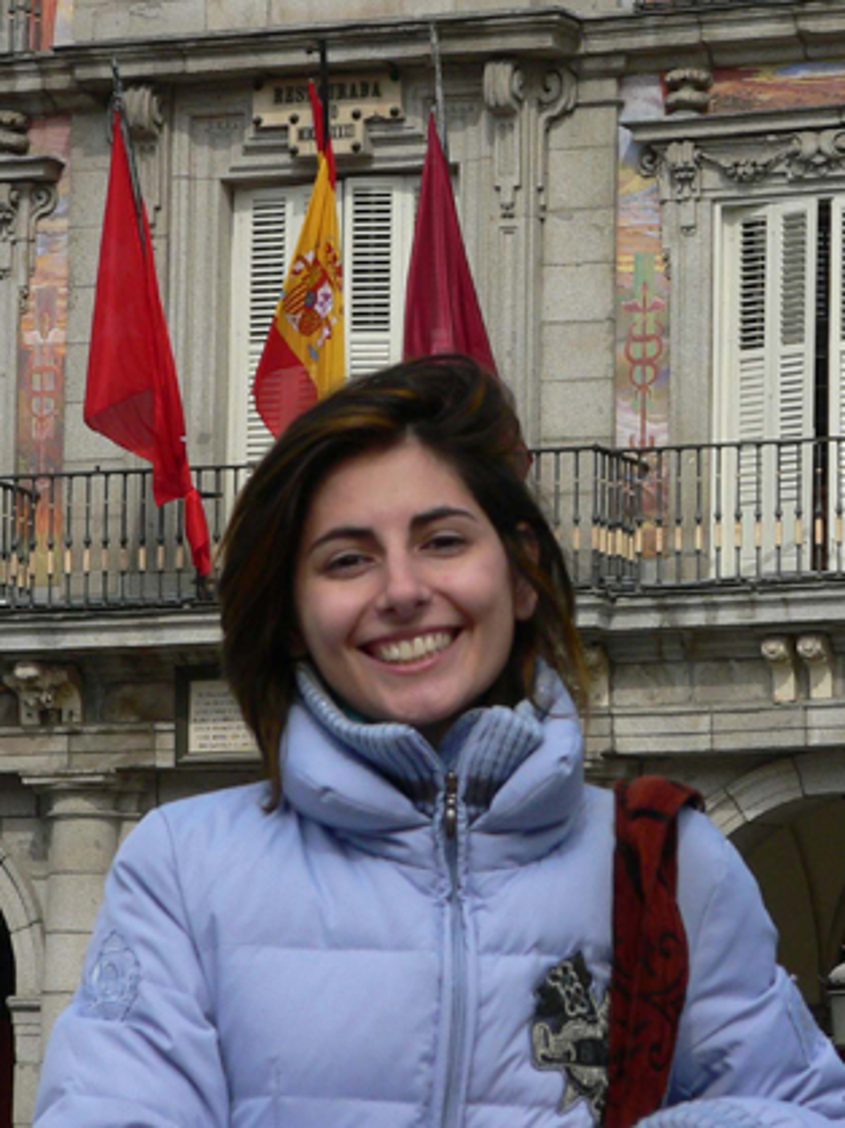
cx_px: 492
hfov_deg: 7.5
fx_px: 6480
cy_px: 358
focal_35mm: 199
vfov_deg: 9.9
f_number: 5.2
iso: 100
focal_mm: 18.3
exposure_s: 1/400
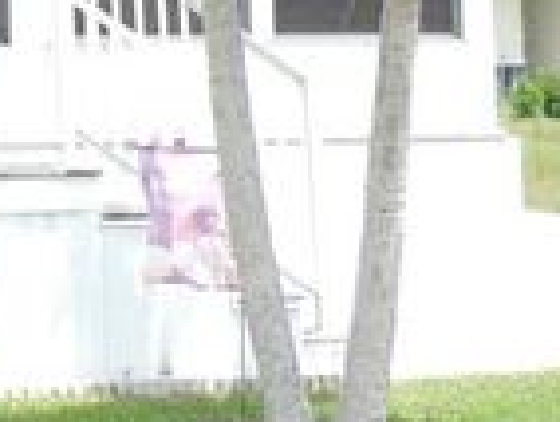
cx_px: -331
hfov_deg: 15.4
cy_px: -120
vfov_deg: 12.4
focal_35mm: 116
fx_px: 1880
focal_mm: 5.8
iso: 80
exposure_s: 1/320
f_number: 3.2
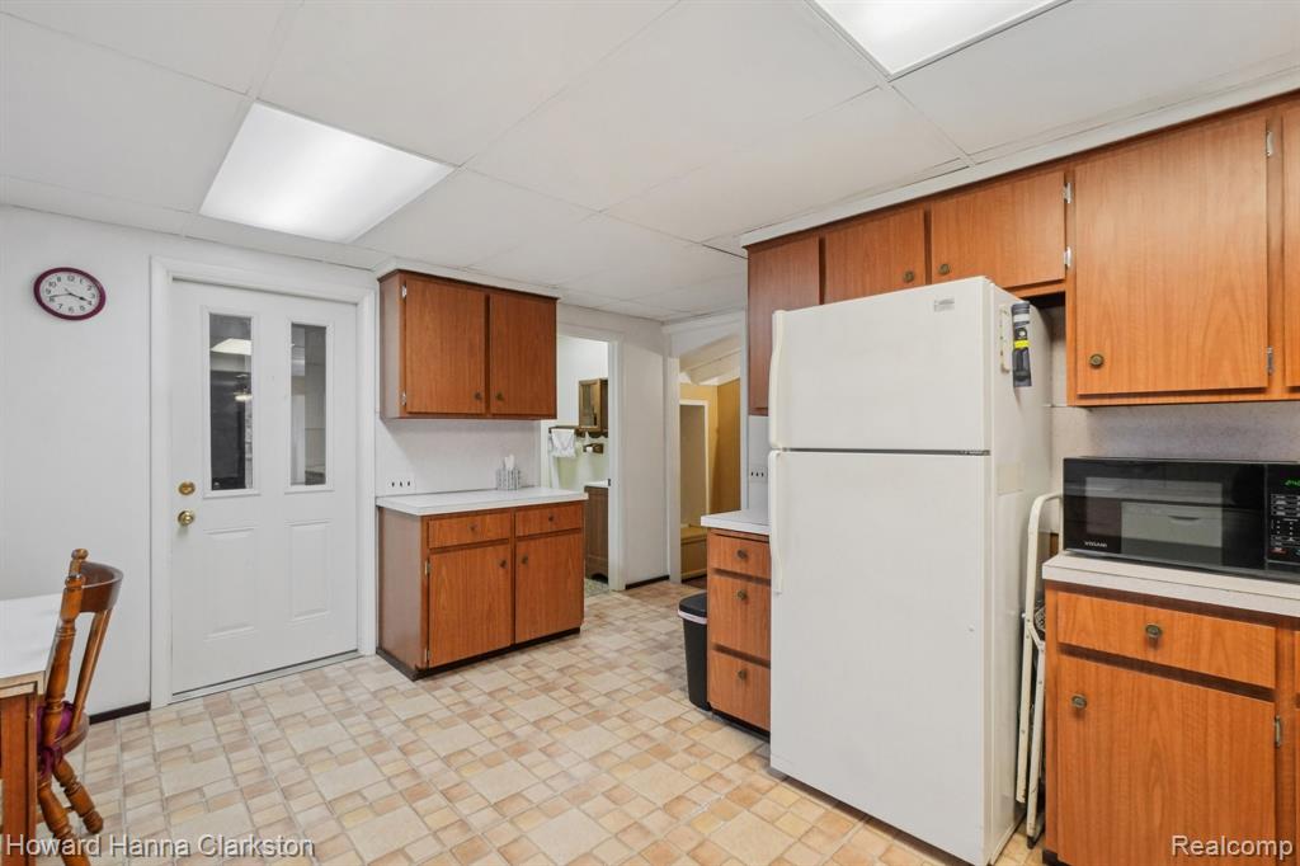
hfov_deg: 100.4
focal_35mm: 15
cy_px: 433
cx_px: 650
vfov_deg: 77.3
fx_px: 541
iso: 1000
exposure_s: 1/30
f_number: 8
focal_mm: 10
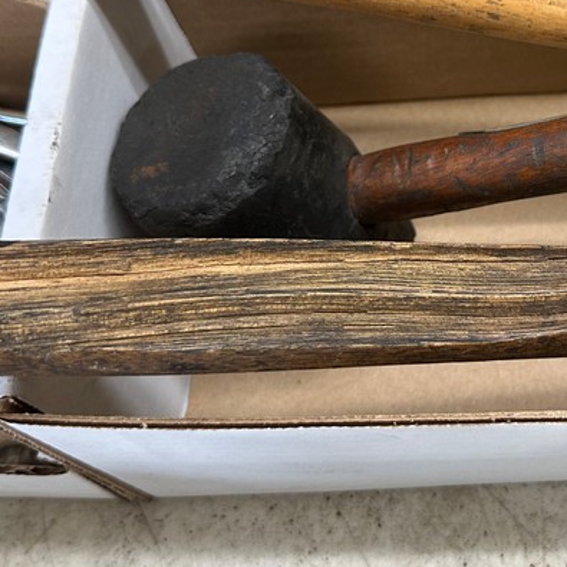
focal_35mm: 55
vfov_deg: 30.9
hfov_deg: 30.0
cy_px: 189
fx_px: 1019
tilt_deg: -64.2
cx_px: 494
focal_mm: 6.86
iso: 200
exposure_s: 1/105
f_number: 1.78
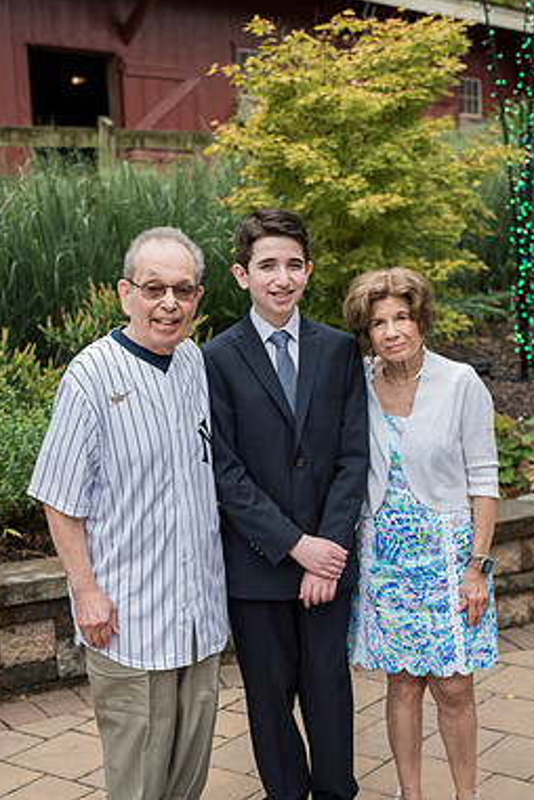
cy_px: 468
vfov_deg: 33.9
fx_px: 1313
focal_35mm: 59
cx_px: 259
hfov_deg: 23.0
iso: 400
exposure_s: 1/800
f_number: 4
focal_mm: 50
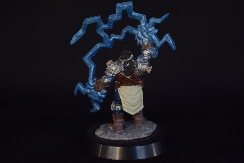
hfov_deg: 27.0
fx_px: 508
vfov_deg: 18.2
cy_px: 82
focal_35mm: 75
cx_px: 122
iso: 400
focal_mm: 50
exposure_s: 1/30
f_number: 5.6
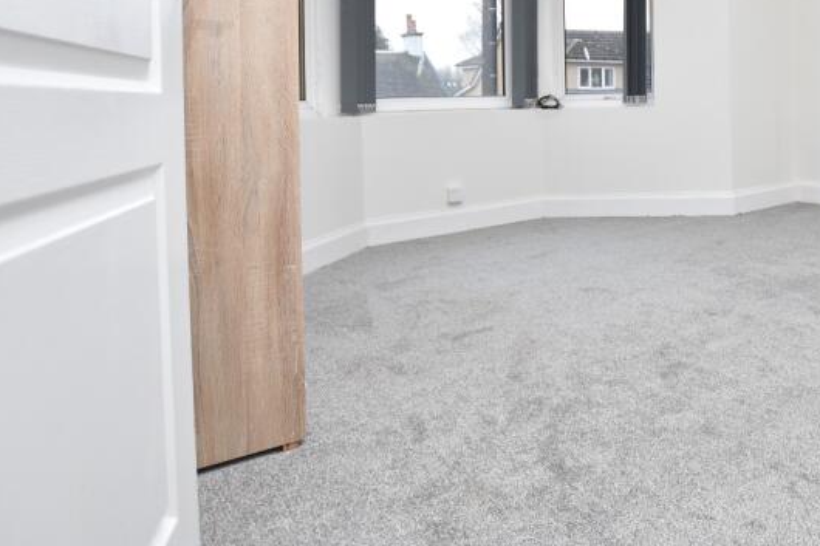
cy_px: 97
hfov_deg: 56.4
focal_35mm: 29
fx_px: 660
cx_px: 713
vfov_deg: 42.6
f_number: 3.5
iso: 100
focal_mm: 10
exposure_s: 1/40
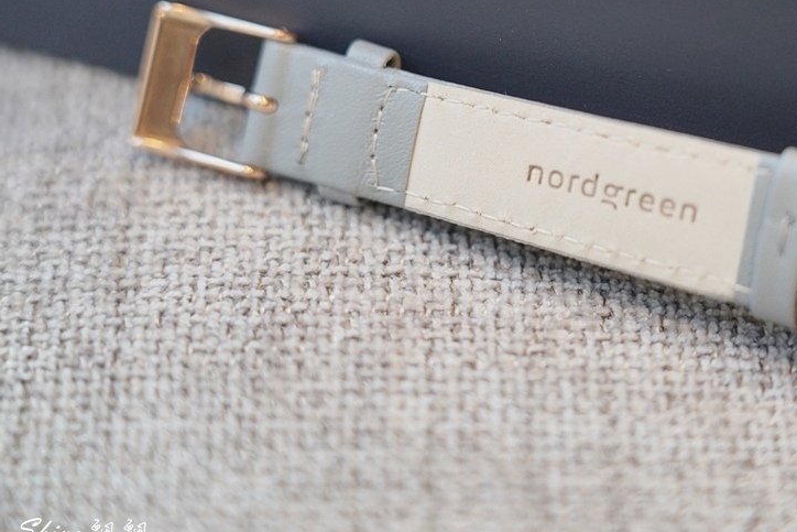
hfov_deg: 14.1
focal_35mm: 145
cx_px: 534
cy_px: 203
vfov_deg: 9.5
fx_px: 3211
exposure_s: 1/40
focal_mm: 105
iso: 1250
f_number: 4
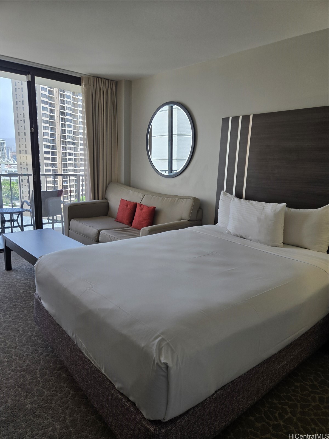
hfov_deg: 58.9
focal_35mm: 23
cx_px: 164
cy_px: 220
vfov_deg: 73.9
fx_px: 291
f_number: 1.8
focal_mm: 5.4
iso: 50
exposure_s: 1/120
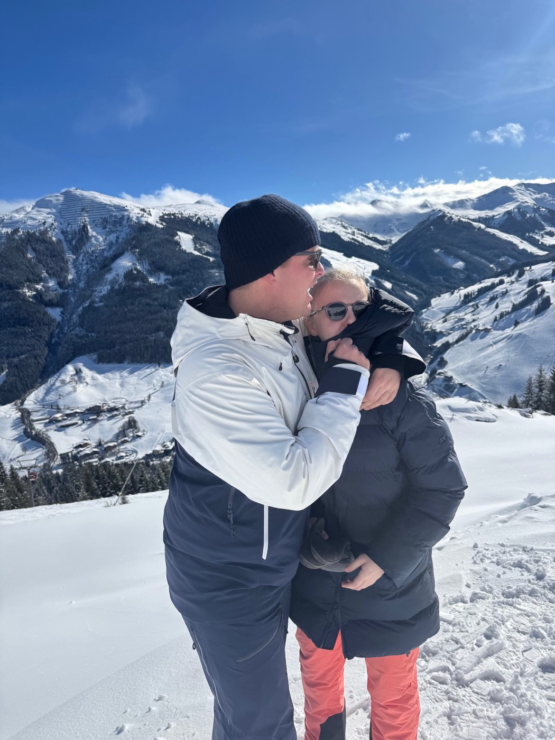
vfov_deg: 71.6
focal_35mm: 24
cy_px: 370
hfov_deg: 56.8
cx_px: 278
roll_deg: +6.5
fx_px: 513
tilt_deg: -11.3
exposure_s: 1/12346
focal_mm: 6.76
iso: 80
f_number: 1.78
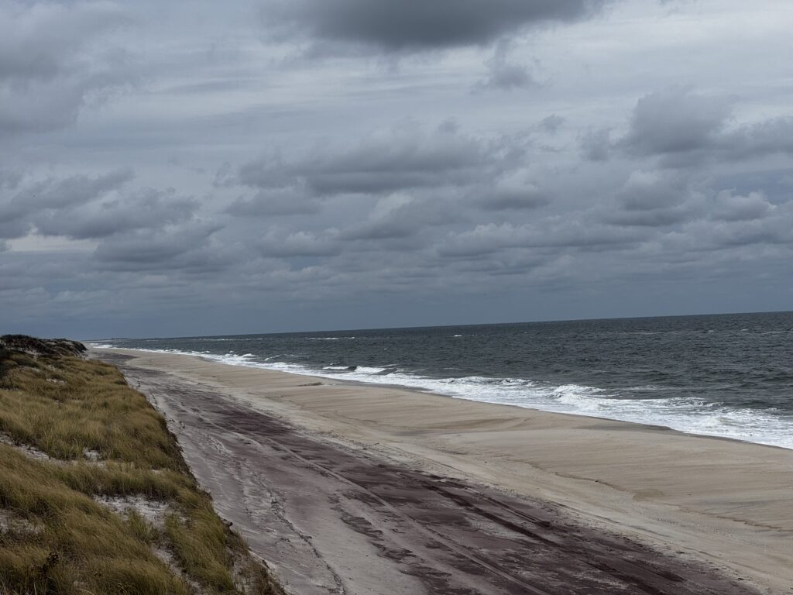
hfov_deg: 25.3
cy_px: 298
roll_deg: +2.2
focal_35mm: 77
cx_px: 396
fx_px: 1764
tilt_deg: +0.5
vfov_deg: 19.1
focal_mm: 9
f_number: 2.8
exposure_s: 1/827
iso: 25
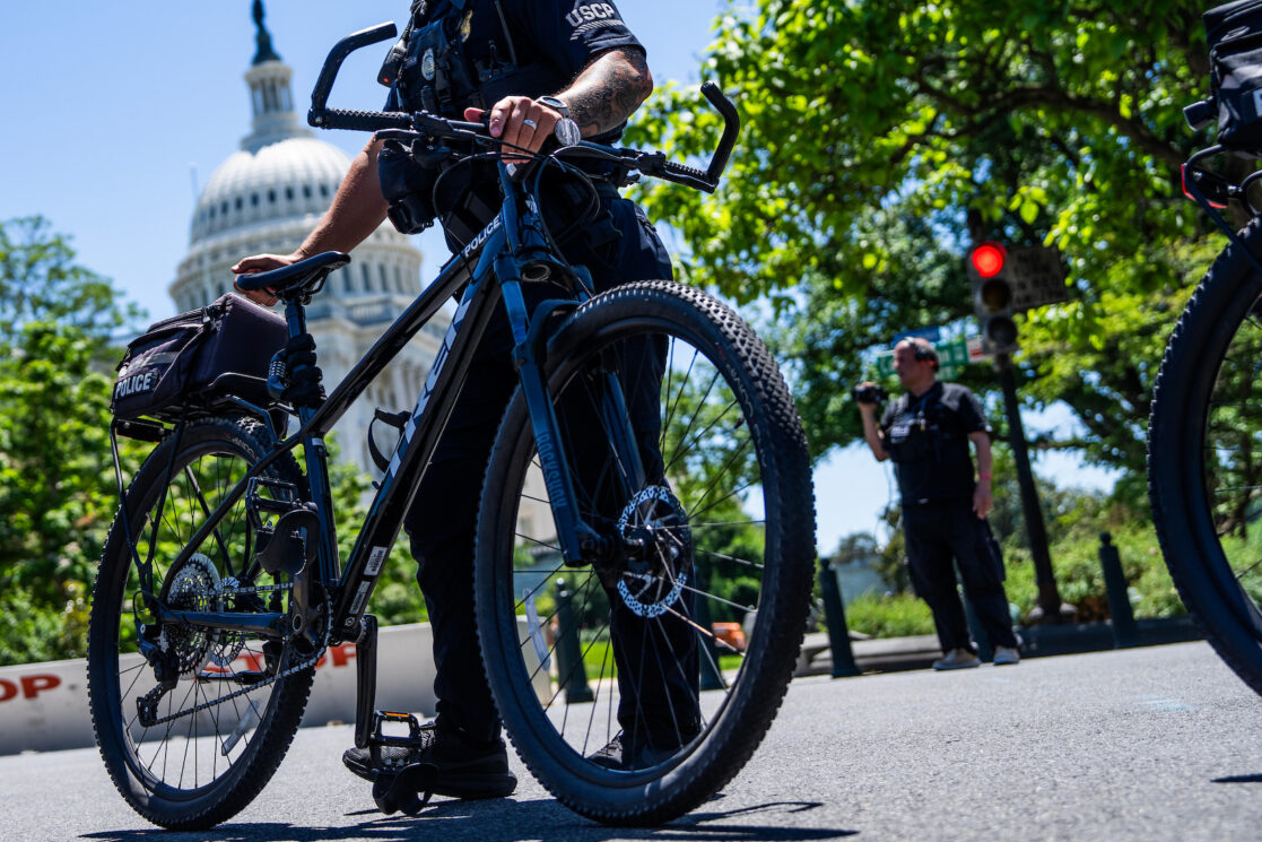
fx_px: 2033
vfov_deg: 23.3
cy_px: 293
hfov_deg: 34.2
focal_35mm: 58
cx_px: 445
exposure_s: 1/2000
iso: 160
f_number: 2.8
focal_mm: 40
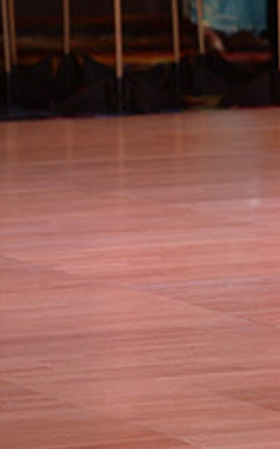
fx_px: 5070
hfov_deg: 3.1
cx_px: 596
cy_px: 94
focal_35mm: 415
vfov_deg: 5.1
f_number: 5.6
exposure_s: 1/250
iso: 1000
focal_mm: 150
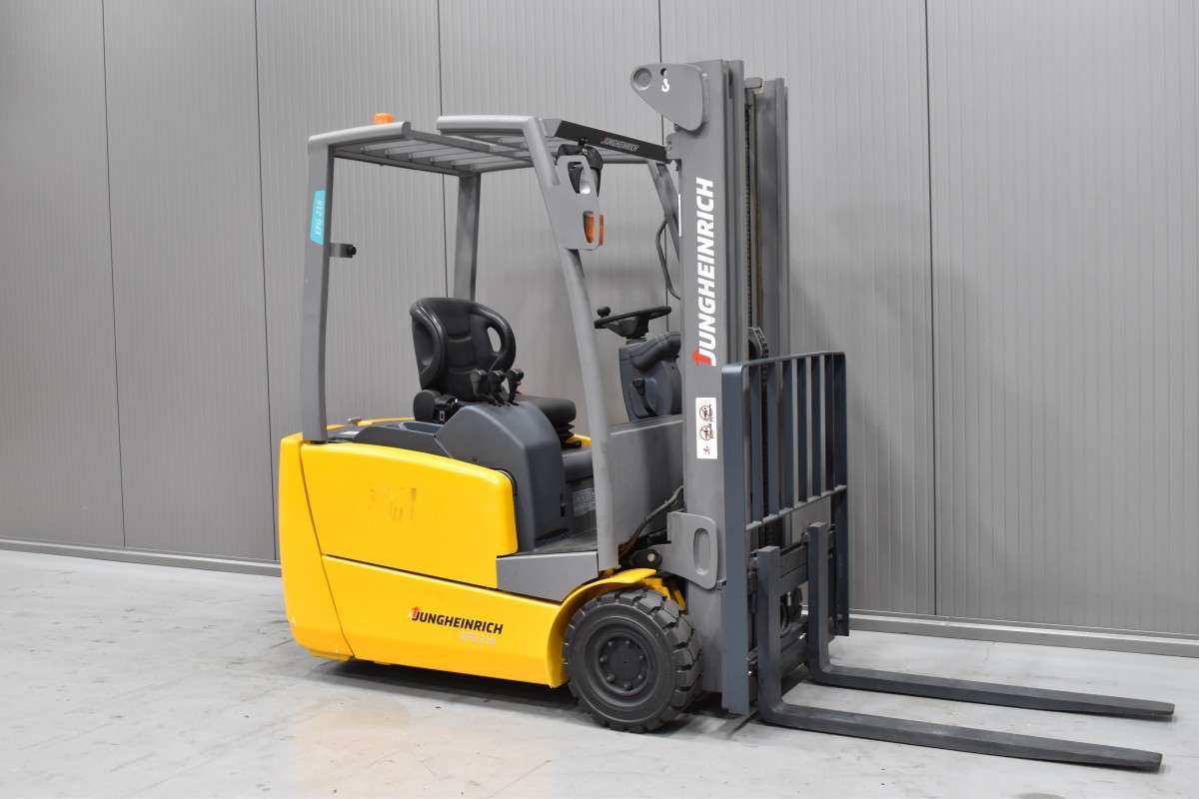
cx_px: 600
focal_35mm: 36
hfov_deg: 53.1
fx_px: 1199
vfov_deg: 36.9
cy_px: 400
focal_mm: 24
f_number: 5.6
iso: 1600
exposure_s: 1/25
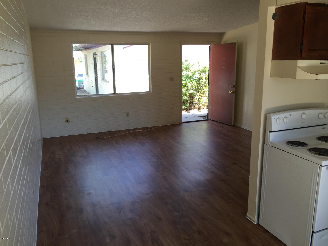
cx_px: 164
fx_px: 275
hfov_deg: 61.7
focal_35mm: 29
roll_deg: +1.8
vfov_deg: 48.2
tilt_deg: -13.1
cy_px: 123
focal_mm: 4.15
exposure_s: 1/60
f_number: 2.2
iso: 32
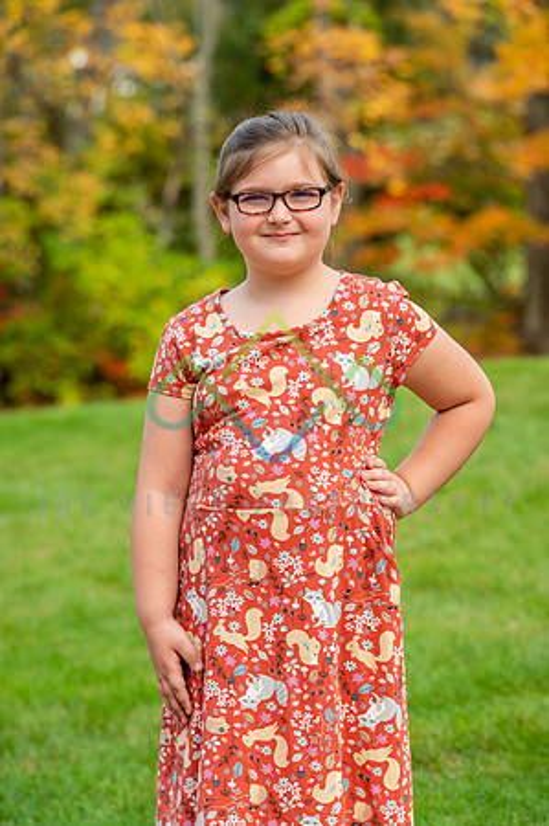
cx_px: 274
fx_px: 4585
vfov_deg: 10.3
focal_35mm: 200
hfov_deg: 6.9
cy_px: 413
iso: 100
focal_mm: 200
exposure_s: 1/80
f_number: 6.3
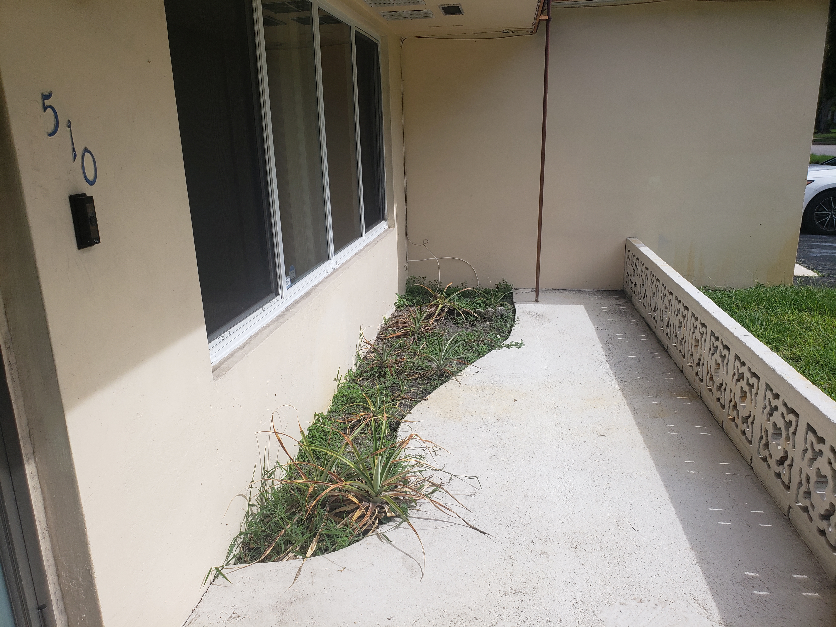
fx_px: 628
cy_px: 314
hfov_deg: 67.3
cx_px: 418
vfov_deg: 53.1
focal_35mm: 26
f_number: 2.4
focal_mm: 4.3
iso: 50
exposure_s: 1/1700
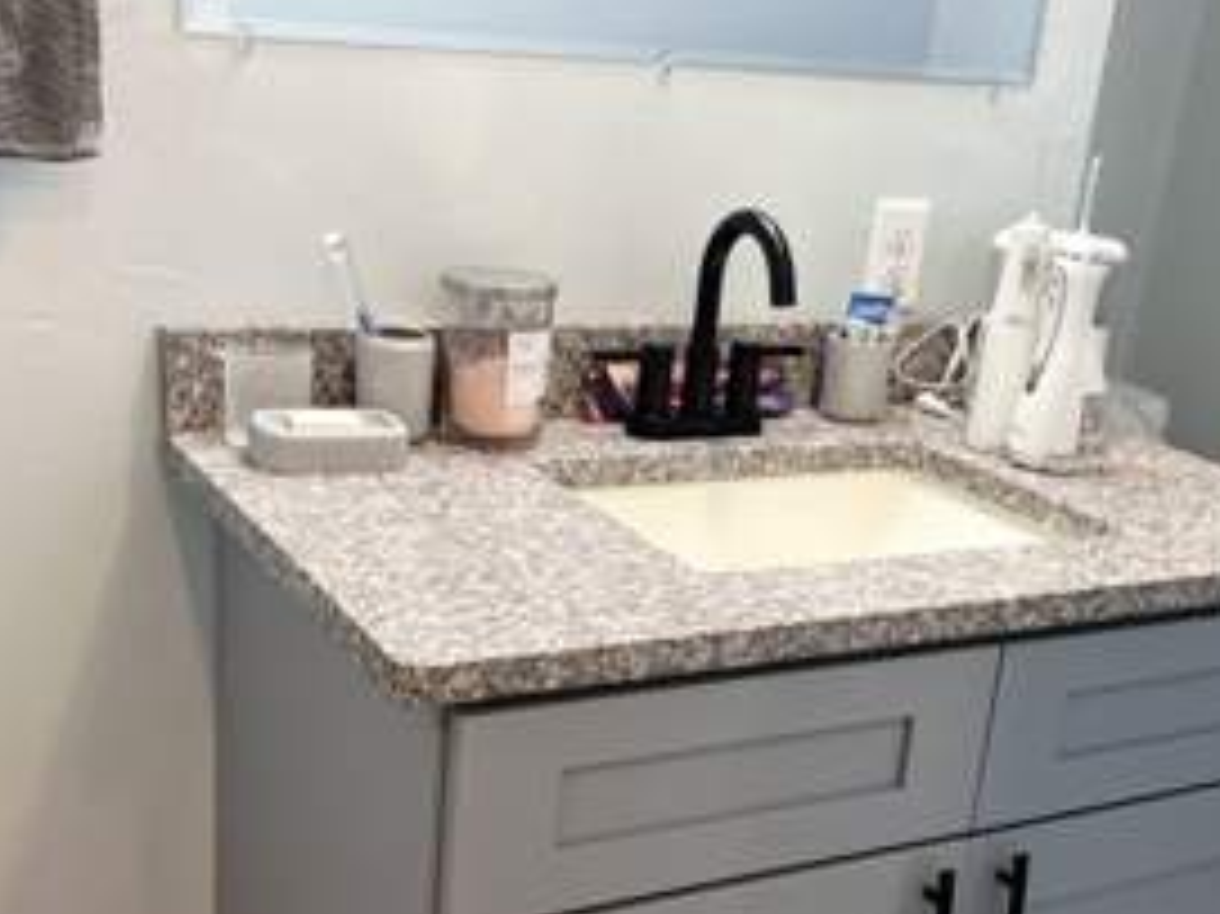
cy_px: 644
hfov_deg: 41.2
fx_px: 1620
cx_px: 635
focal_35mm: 46
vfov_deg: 31.1
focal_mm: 5.1
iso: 100
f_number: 1.6
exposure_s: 1/120
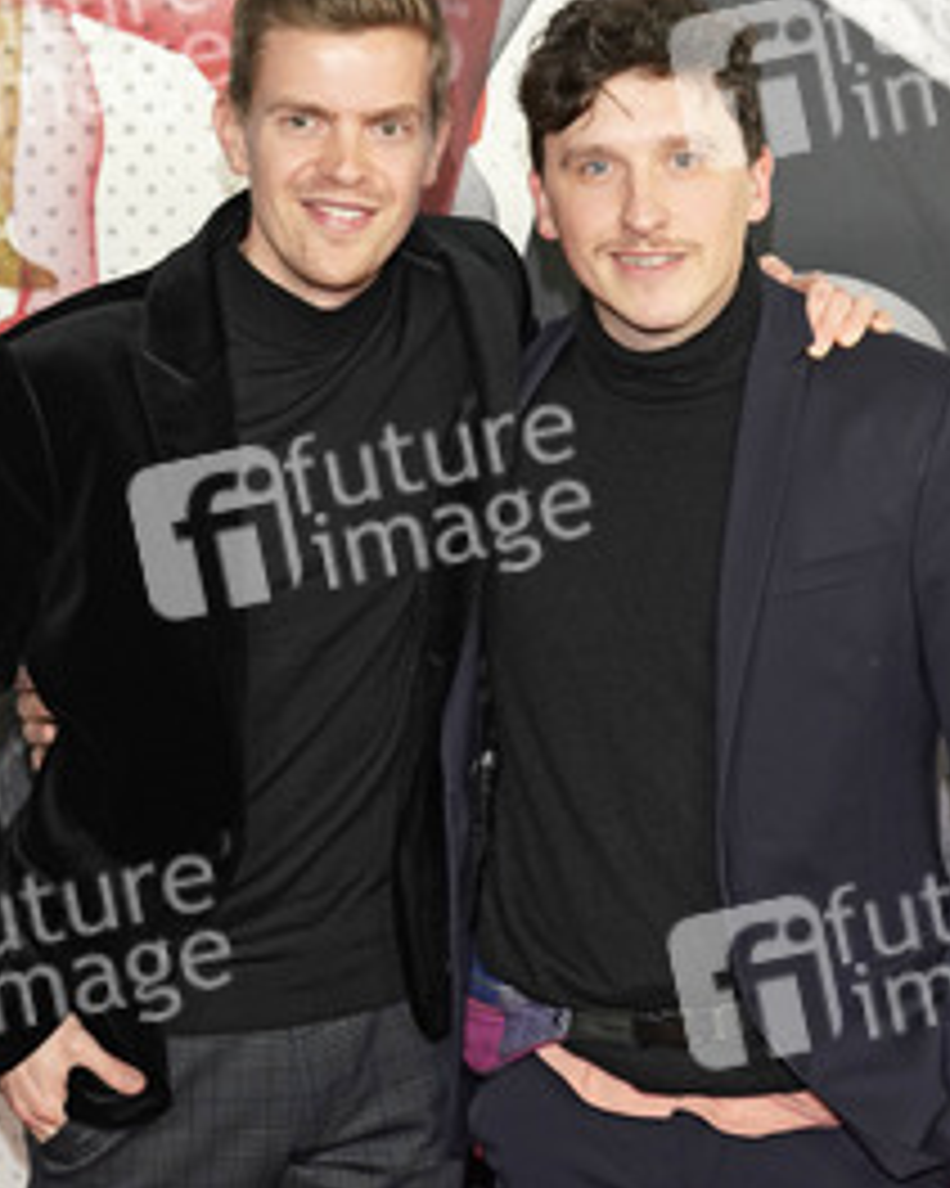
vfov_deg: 19.0
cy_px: 738
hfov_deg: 15.2
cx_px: 491
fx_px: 3552
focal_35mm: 101
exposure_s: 1/250
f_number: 5.6
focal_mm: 71
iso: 1600
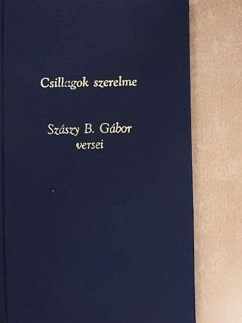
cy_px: 162
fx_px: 466
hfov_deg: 29.1
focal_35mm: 50
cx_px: 121
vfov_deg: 38.2
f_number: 4
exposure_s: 1/80
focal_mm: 9
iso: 1600
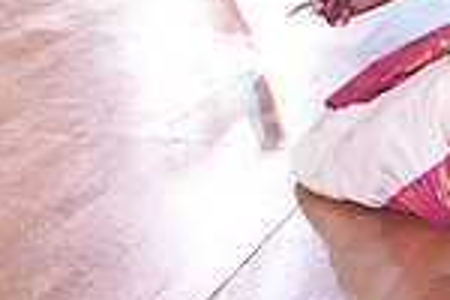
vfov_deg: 11.0
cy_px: -160
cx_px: 435
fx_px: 1500
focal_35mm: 120
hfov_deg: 16.7
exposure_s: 1/320
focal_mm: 31
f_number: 5
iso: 5000
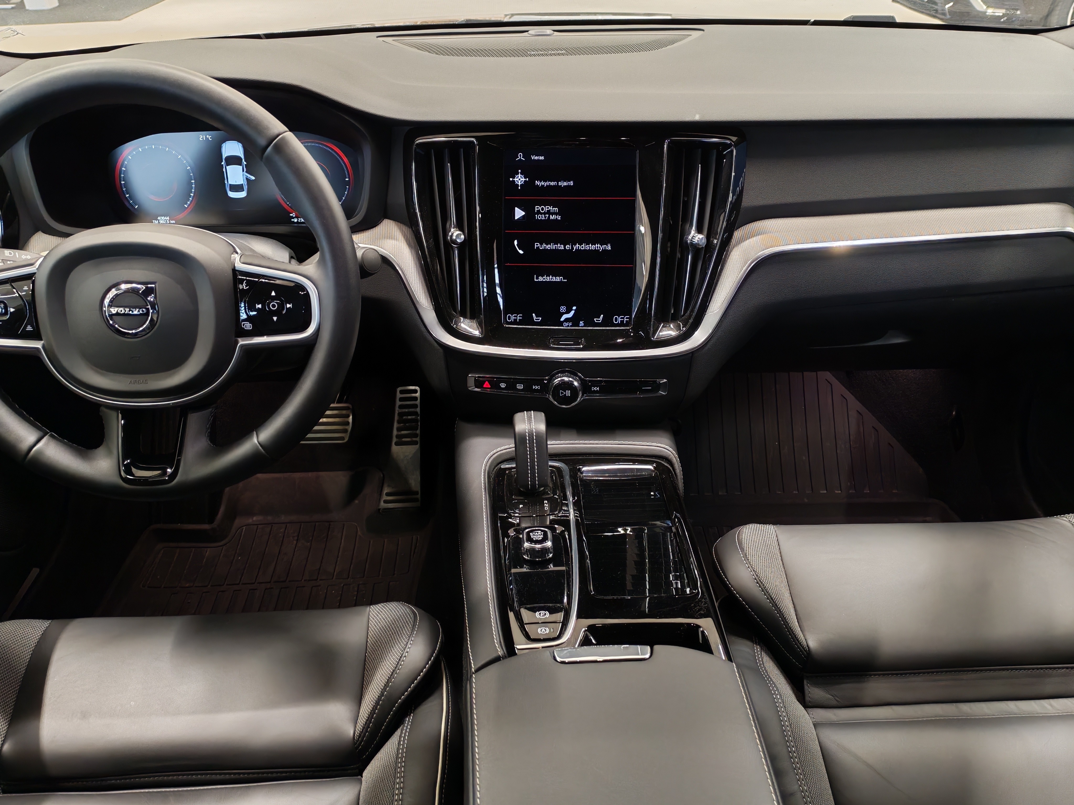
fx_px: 931
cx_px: 537
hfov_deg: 60.0
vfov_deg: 46.8
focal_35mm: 30
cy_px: 402
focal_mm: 6.12
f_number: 1.9
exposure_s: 1/50
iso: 800
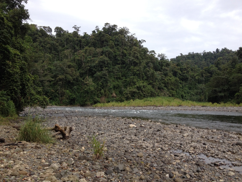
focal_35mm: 35
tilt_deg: -0.6
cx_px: 121
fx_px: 245
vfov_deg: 40.7
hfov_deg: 52.6
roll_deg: +0.0
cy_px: 91
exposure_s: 1/1227
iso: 50
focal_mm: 4.28
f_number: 2.4
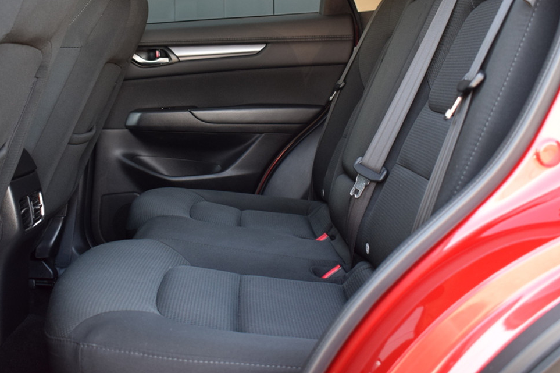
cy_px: 111
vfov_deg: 27.8
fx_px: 746
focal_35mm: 48
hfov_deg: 41.0
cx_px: 234
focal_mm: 22
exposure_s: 1/60
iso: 500
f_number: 4
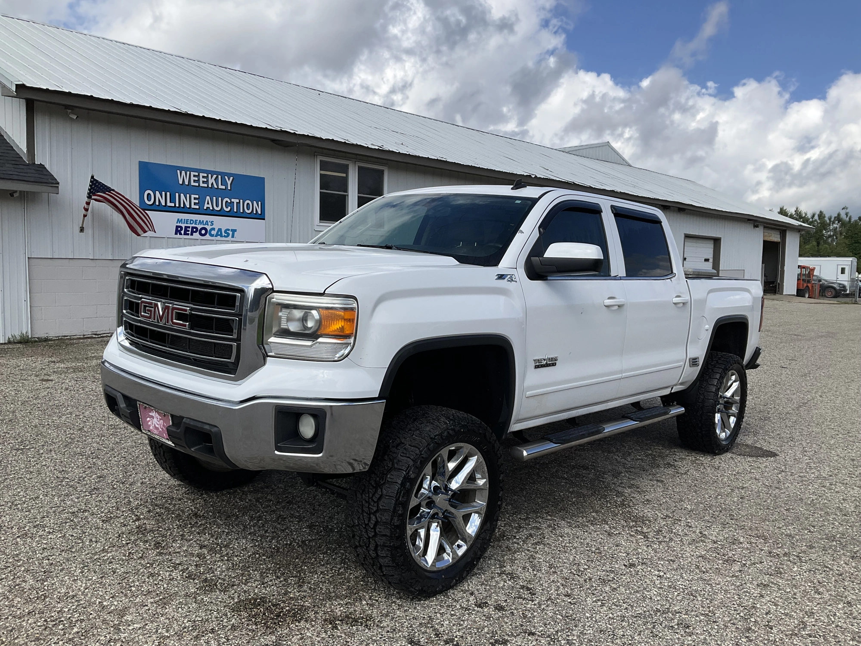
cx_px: 430
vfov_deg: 48.2
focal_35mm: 29
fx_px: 721
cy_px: 323
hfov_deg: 61.7
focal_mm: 3
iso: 25
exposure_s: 1/2538
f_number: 1.8
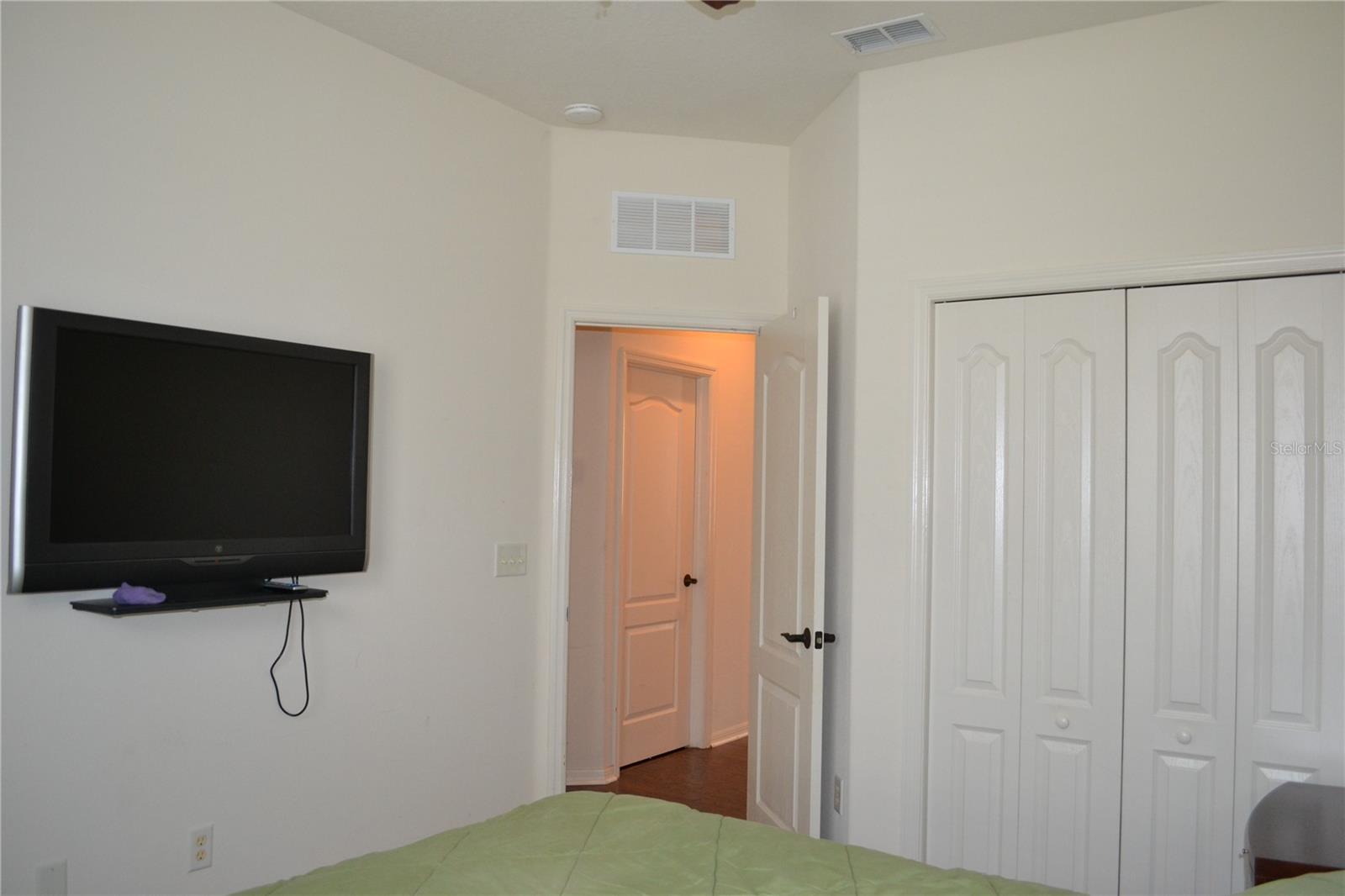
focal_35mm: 27
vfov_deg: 47.9
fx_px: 1008
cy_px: 448
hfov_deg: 67.4
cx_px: 672
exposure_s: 1/60
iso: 1000
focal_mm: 18
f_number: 3.5
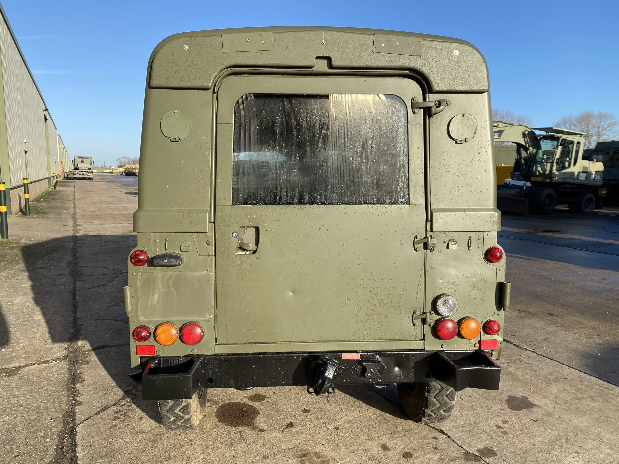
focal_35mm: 26
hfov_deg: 67.3
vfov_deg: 53.1
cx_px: 310
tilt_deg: -6.8
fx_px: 465
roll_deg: -0.2
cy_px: 232
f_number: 1.8
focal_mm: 4.25
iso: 32
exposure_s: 1/1754
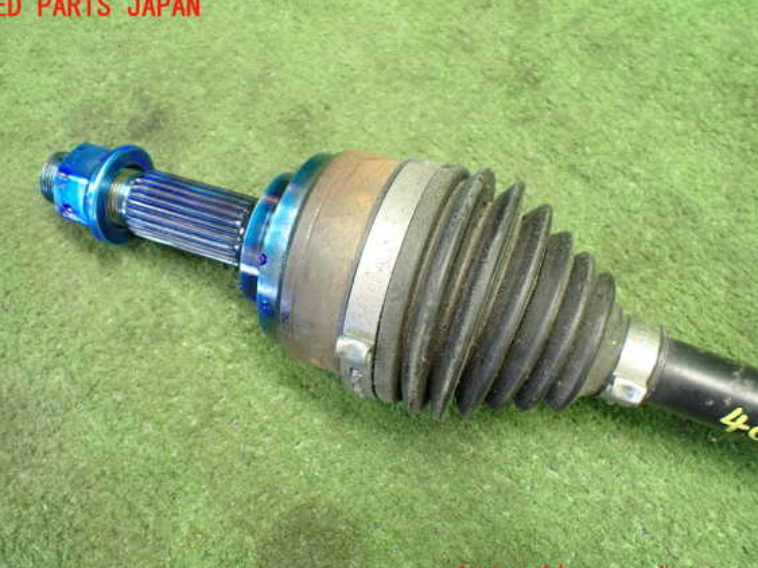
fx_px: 701
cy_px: 293
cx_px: 359
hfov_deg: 56.8
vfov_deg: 44.1
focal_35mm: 32
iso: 800
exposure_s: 1/50
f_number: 2.3
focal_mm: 5.4
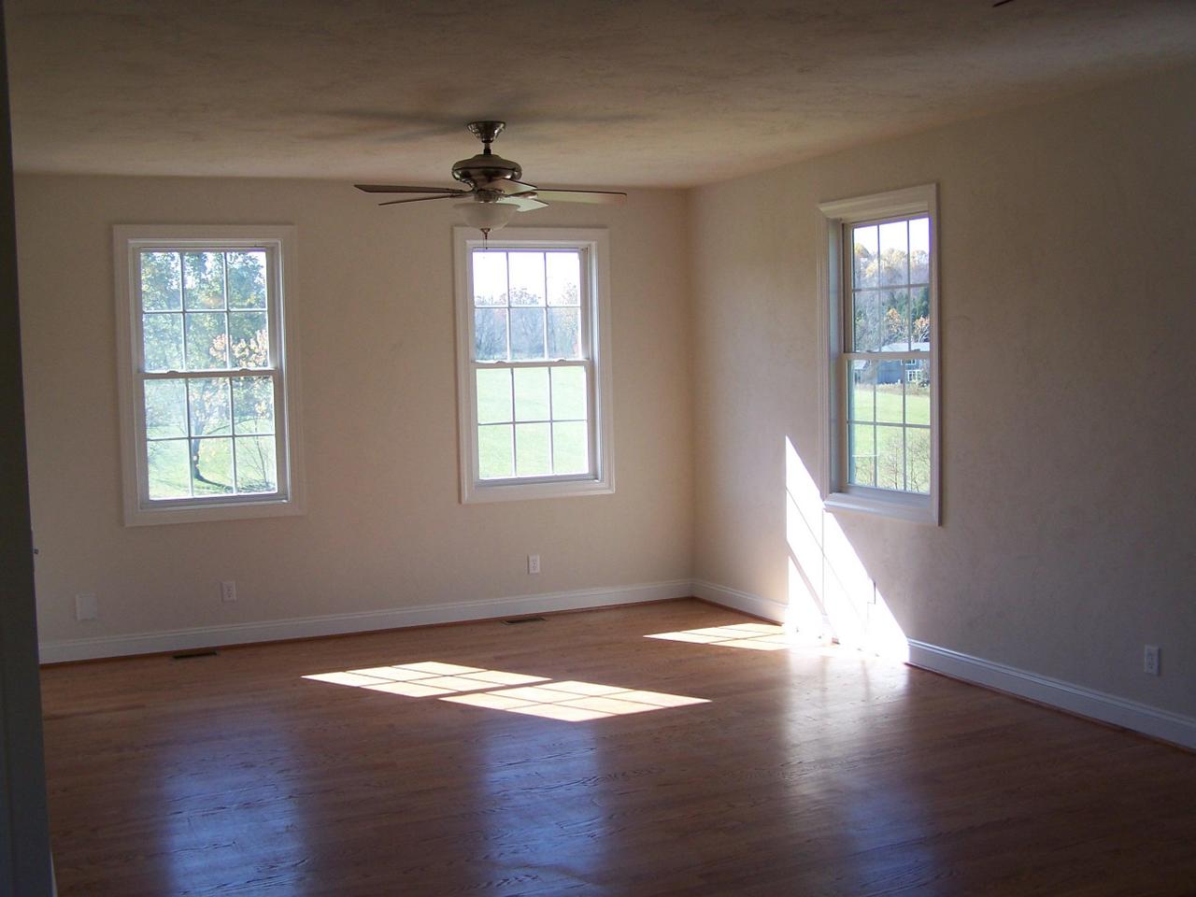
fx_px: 1313
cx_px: 598
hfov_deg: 49.0
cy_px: 448
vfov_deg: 37.7
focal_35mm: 38
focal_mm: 6.3
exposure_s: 1/200
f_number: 2.8
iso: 80
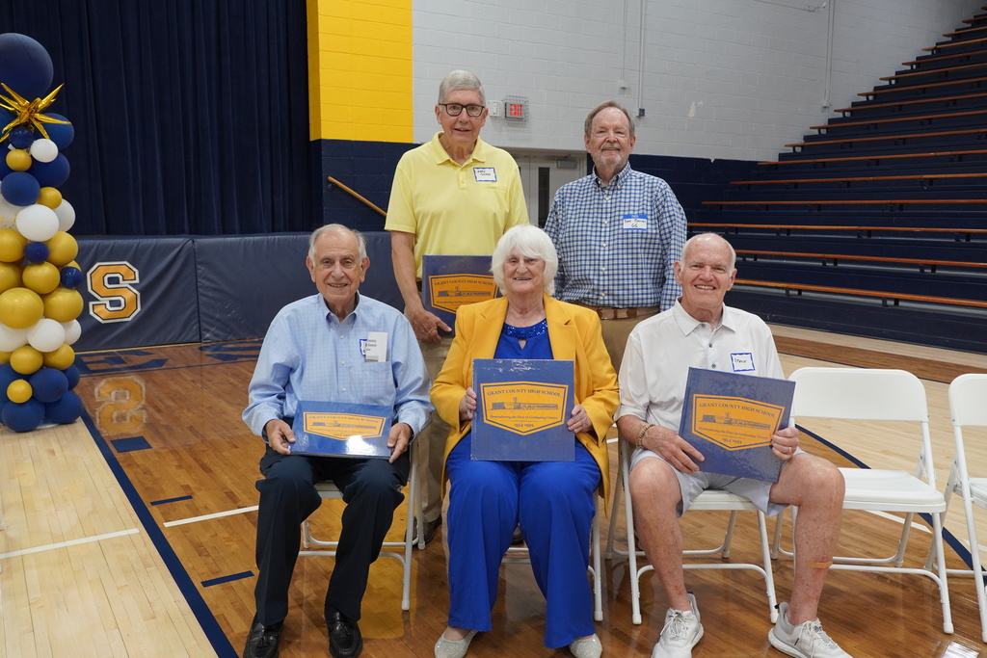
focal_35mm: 30
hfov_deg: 61.9
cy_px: 329
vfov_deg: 43.6
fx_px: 823
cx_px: 494
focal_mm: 20
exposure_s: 1/160
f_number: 4
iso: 800
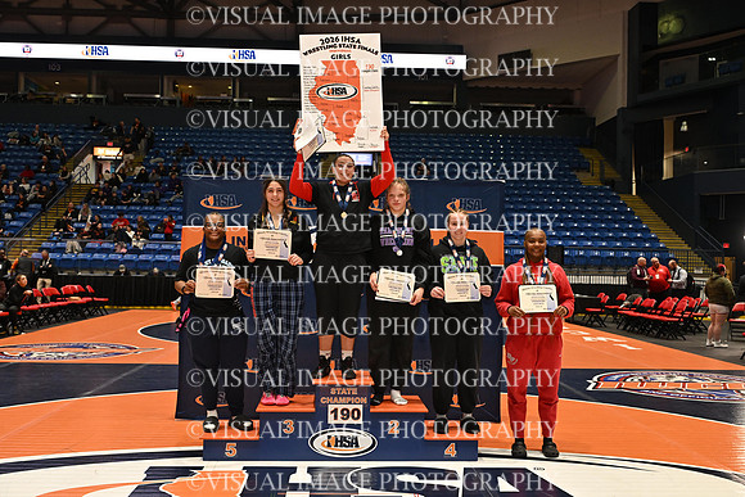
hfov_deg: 54.4
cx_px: 372
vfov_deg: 37.9
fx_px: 724
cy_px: 248
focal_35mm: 35
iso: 1600
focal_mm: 35
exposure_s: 1/160
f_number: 5.6
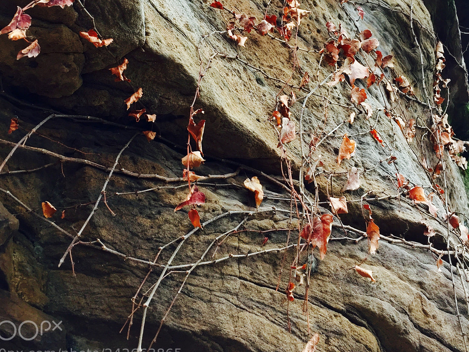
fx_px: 583
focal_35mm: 43
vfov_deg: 32.1
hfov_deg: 43.8
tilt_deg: +45.0
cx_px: 215
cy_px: 40
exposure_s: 1/121
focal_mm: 4.15
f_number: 2.2
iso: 32
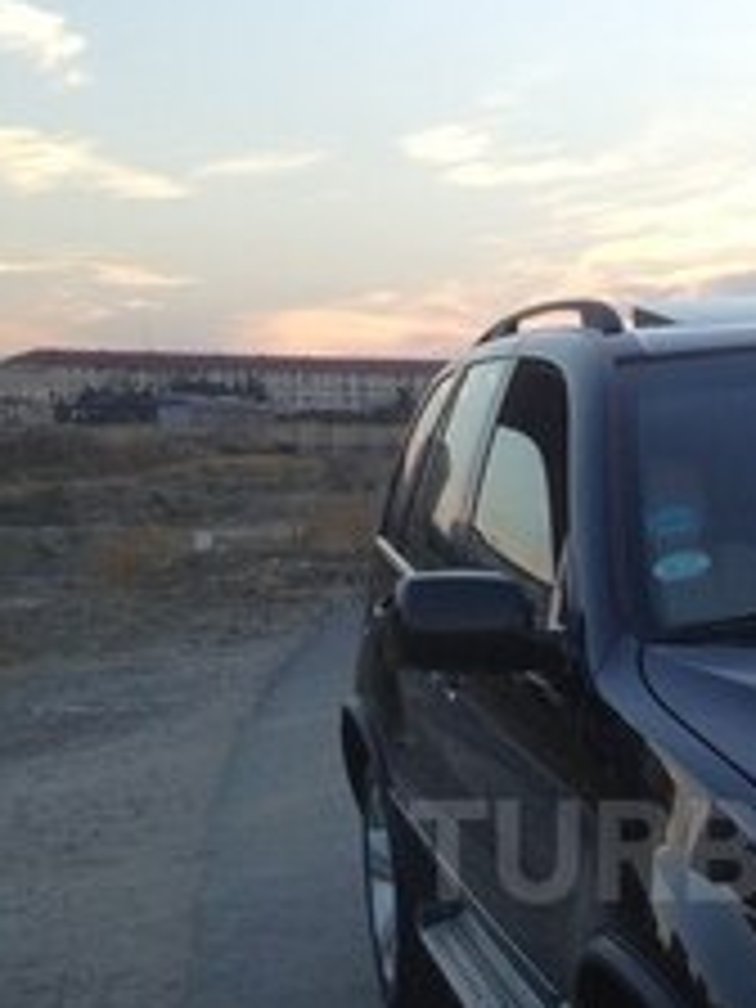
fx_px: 2126
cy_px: 850
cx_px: 756
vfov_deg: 26.0
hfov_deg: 19.6
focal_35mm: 73
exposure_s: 1/167
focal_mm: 4.12
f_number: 2.4
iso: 50
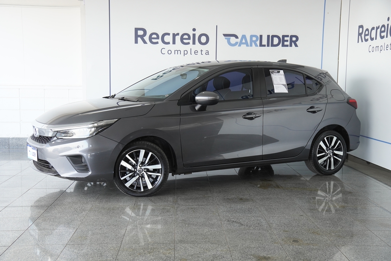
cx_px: 196
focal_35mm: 48
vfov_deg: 28.1
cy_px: 130
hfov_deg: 41.1
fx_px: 521
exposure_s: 1/160
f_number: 4
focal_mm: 32
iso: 500
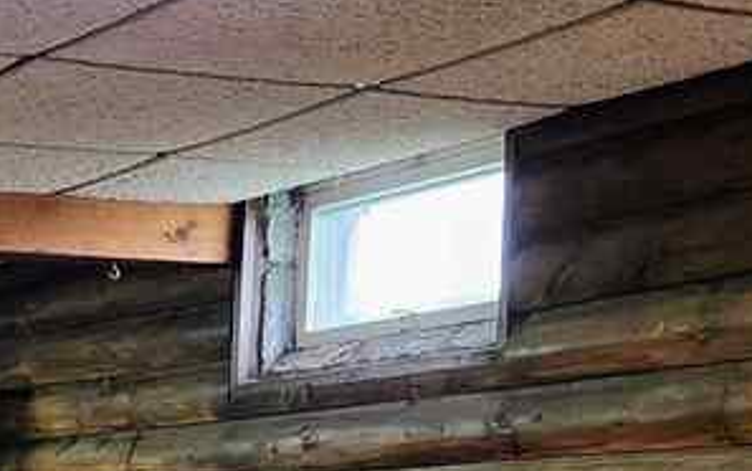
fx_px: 2153
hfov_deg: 18.8
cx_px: -147
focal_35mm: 105
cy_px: 869
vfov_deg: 11.5
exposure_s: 1/120
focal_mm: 6.4
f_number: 1.8
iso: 1000
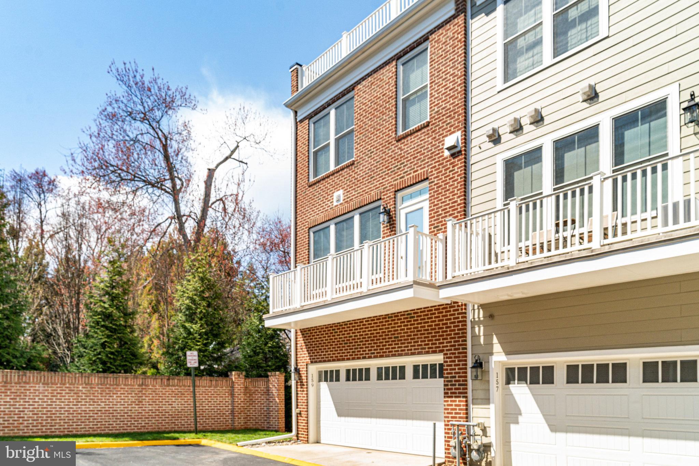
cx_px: 350
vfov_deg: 55.1
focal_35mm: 23
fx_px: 447
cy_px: 233
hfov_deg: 76.1
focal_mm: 23
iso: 1250
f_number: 8
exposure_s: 1/400
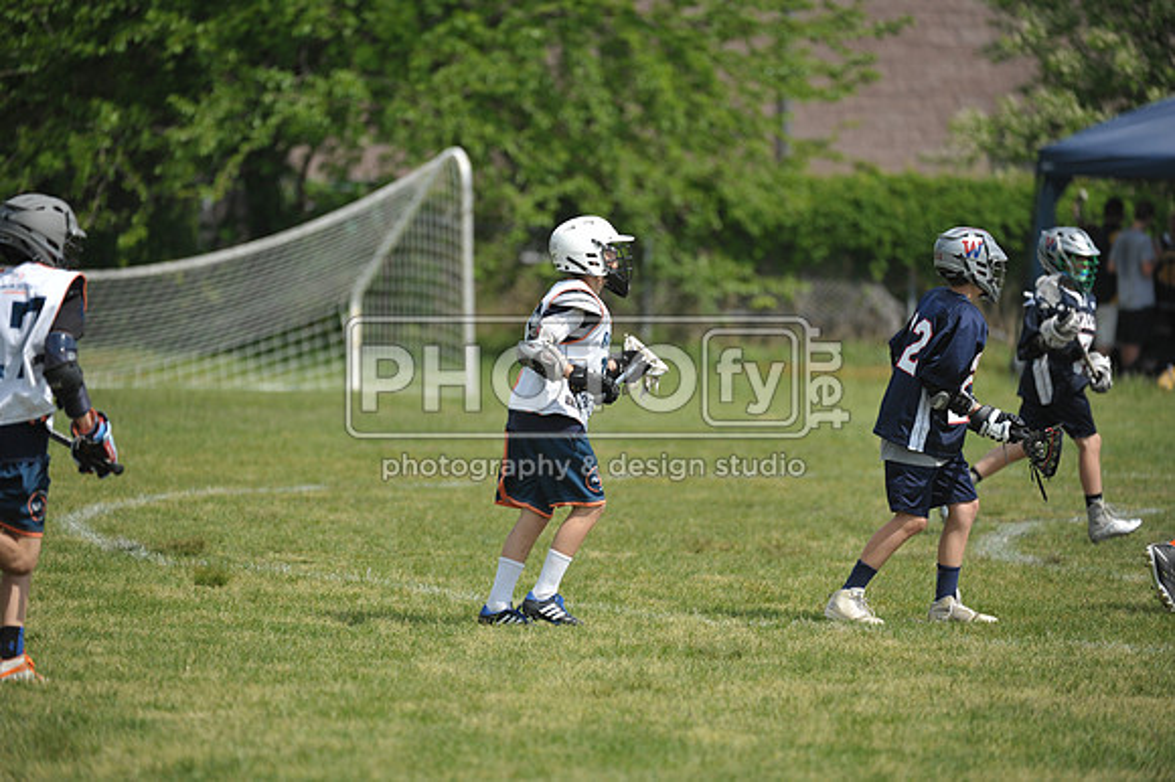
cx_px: 588
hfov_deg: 7.4
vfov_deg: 4.9
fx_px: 9133
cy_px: 391
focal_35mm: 280
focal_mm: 280
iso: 640
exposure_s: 1/4000
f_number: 4
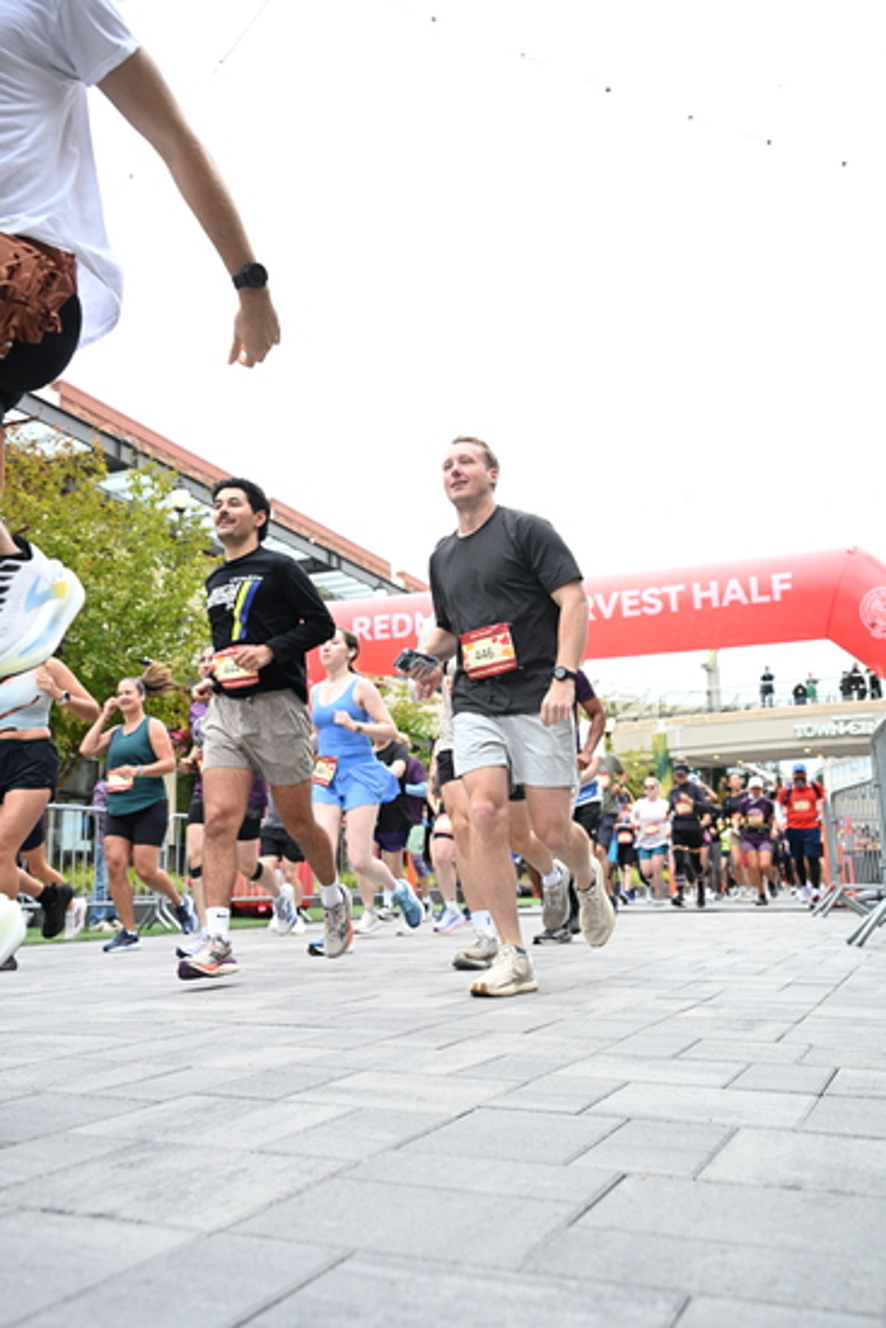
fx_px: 1144
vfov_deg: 60.3
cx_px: 443
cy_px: 664
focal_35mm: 31
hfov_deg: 42.3
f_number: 4
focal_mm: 31
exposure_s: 1/640
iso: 2000
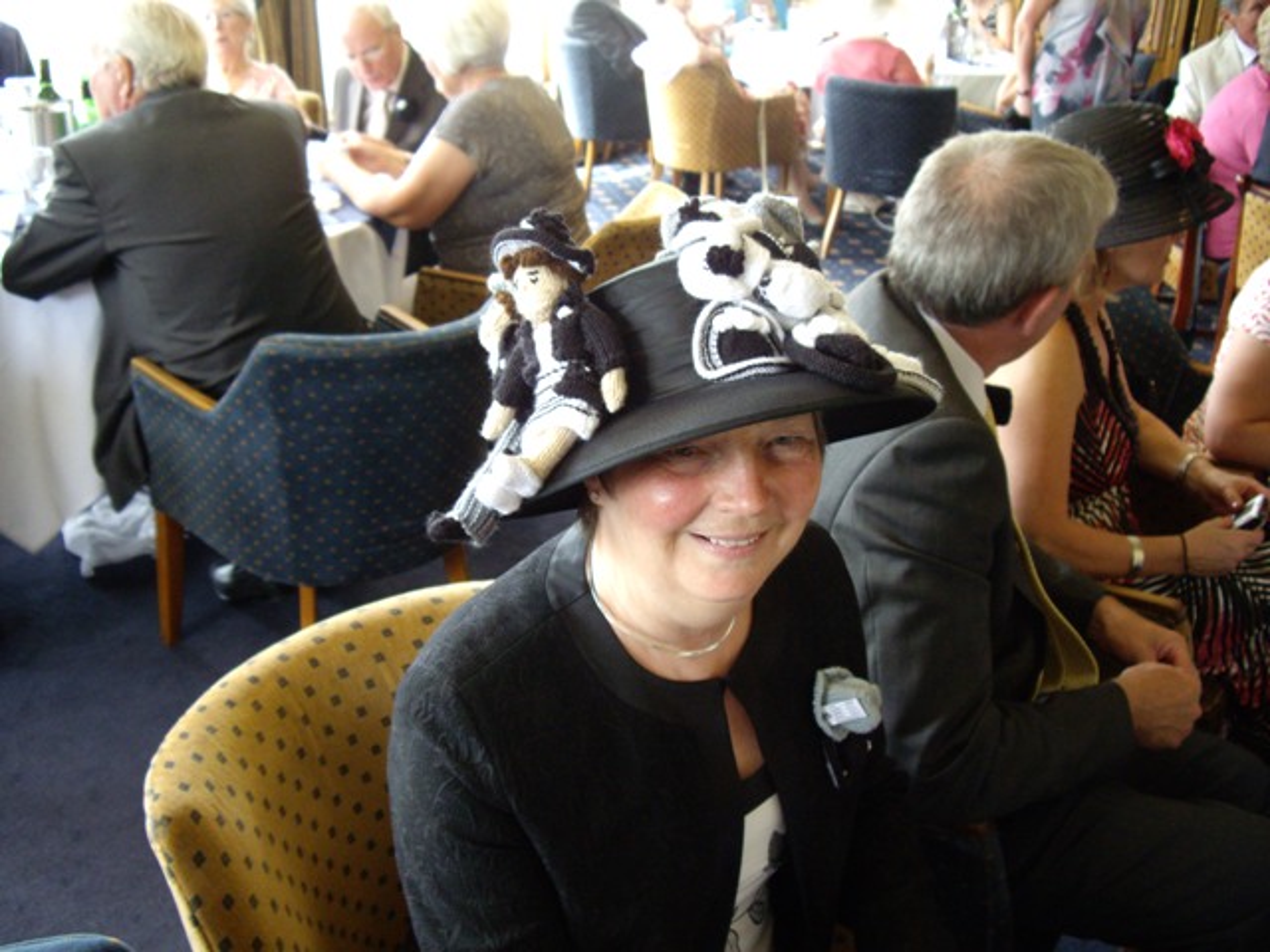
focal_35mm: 38
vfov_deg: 37.7
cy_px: 476
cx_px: 635
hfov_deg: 49.0
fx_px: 1394
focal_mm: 7.9
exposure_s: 1/60
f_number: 2.8
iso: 400
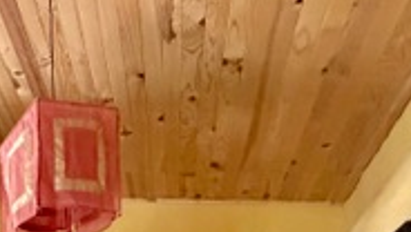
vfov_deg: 16.6
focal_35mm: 53
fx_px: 578
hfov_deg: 30.6
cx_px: -125
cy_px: 475
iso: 800
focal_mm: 2.22
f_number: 2.2
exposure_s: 1/60
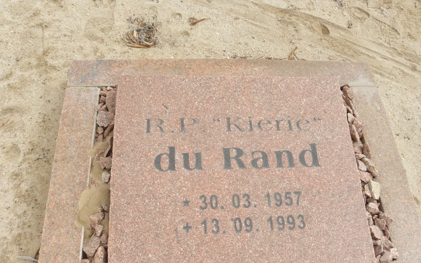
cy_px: 153
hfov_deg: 64.7
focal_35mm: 29
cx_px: 211
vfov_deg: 43.0
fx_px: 333
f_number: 5.6
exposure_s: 1/800
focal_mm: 4.83
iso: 200
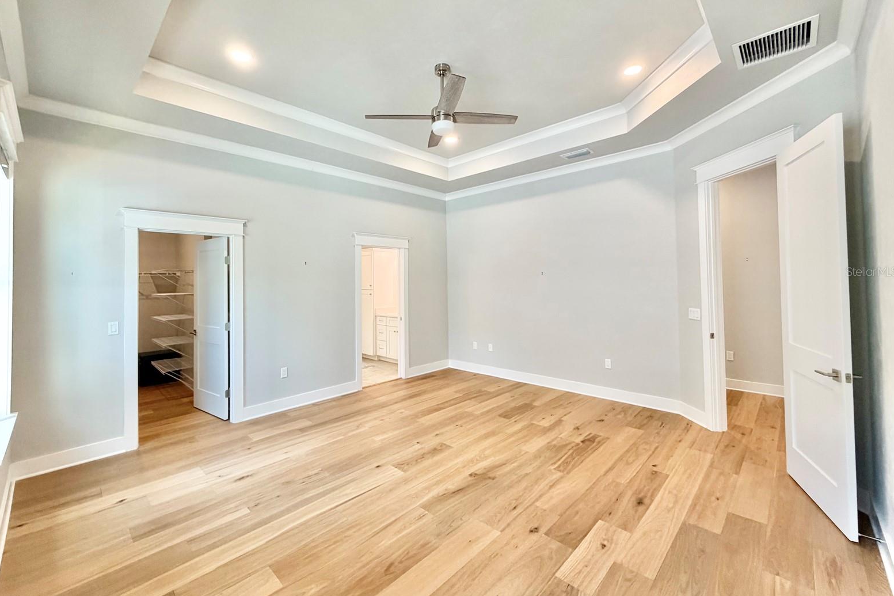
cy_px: 271
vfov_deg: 77.1
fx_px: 372
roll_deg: +1.6
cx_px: 440
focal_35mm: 15
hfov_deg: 100.4
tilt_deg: +0.4
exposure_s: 1/120
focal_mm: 2.22
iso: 250
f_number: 2.2
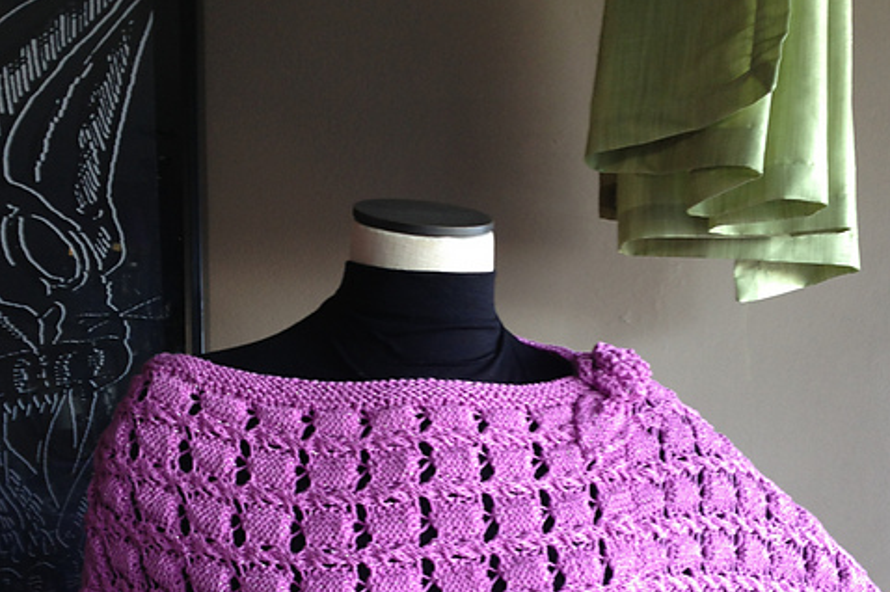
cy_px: 482
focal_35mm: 46
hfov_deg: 42.8
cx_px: 445
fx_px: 1136
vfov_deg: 28.5
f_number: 2.4
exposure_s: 1/20
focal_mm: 4.13
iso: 64
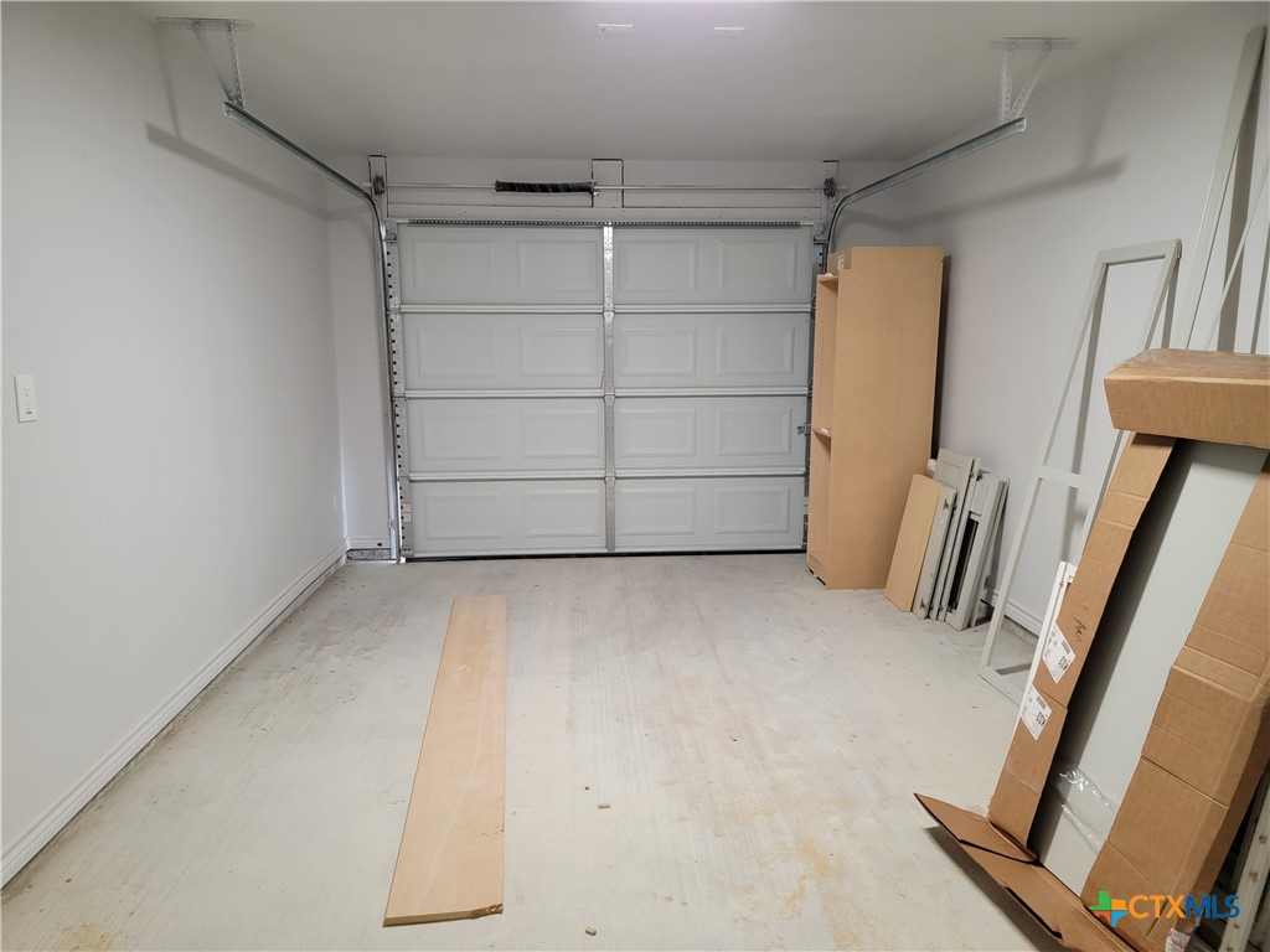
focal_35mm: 24
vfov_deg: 56.8
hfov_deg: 71.6
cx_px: 635
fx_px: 881
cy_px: 476
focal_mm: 6.7
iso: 320
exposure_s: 1/40
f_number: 1.8
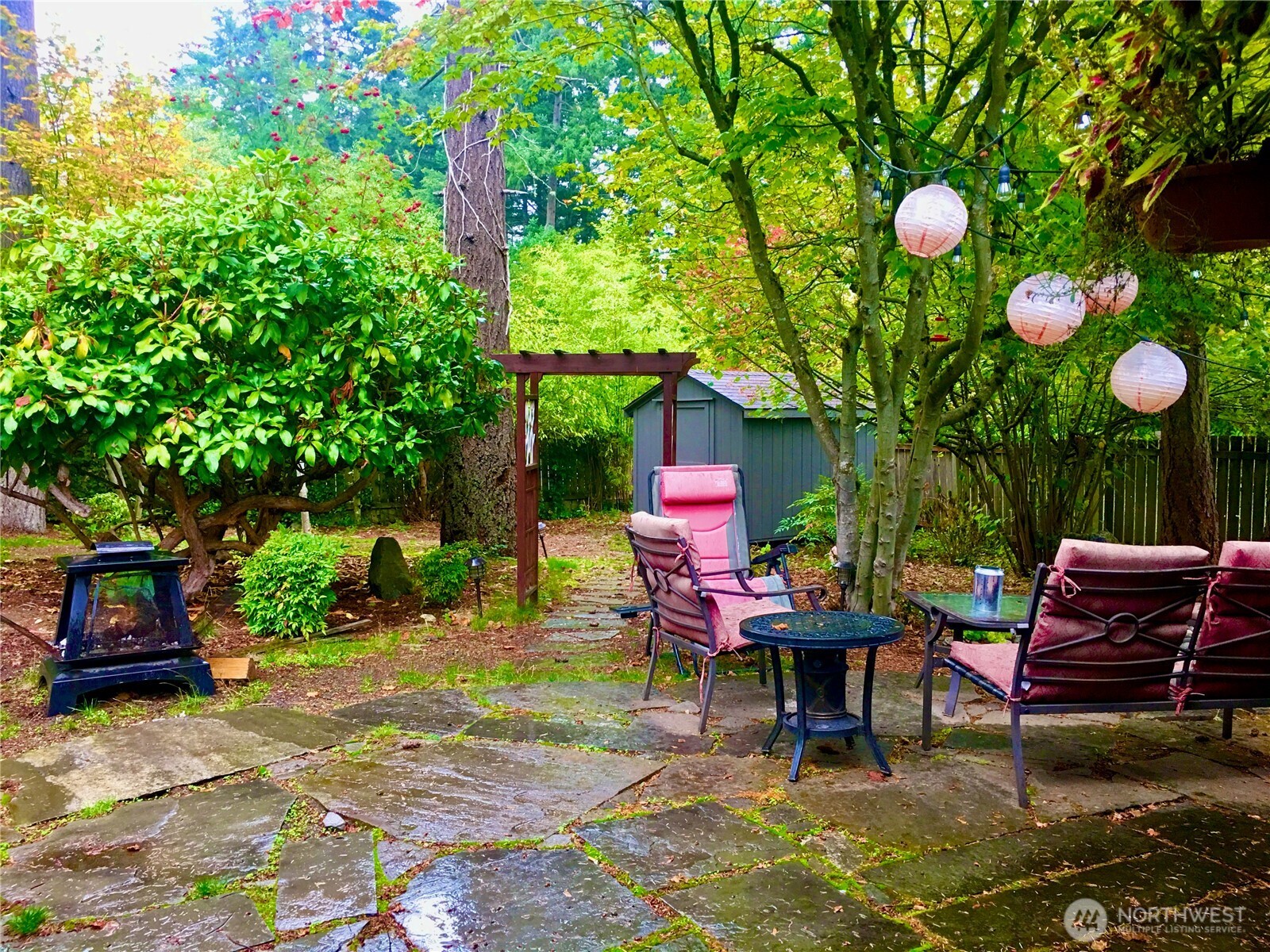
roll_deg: +0.7
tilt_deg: -1.8
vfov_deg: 48.2
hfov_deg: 61.7
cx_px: 635
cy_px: 476
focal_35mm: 29
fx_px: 1064
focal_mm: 4.15
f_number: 2.2
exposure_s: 1/15
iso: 40
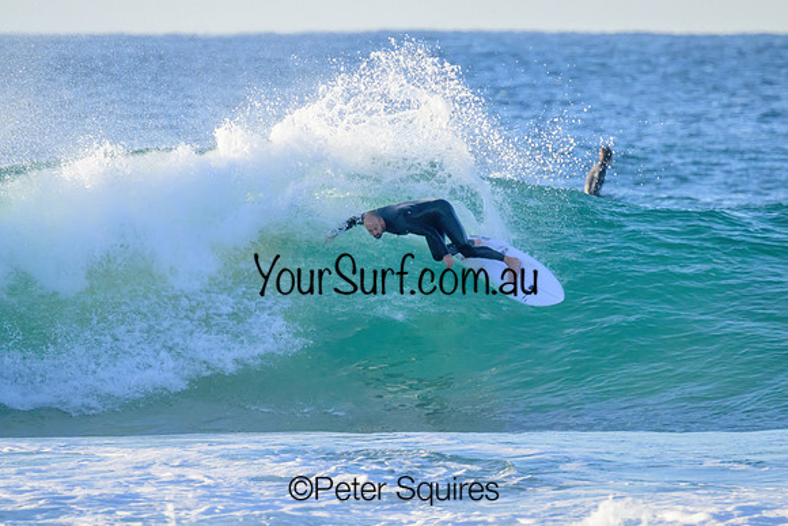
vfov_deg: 2.1
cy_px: 263
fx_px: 14285
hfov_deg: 3.2
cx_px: 394
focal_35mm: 652
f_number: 11
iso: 2800
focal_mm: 640
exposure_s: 1/2000
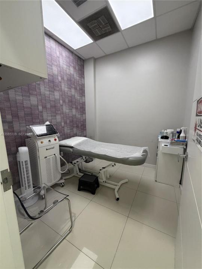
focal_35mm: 14
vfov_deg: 102.1
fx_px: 109
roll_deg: +0.2
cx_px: 101
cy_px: 134
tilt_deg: -8.8
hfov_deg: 85.7
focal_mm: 2.22
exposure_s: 1/60
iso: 400
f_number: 2.2
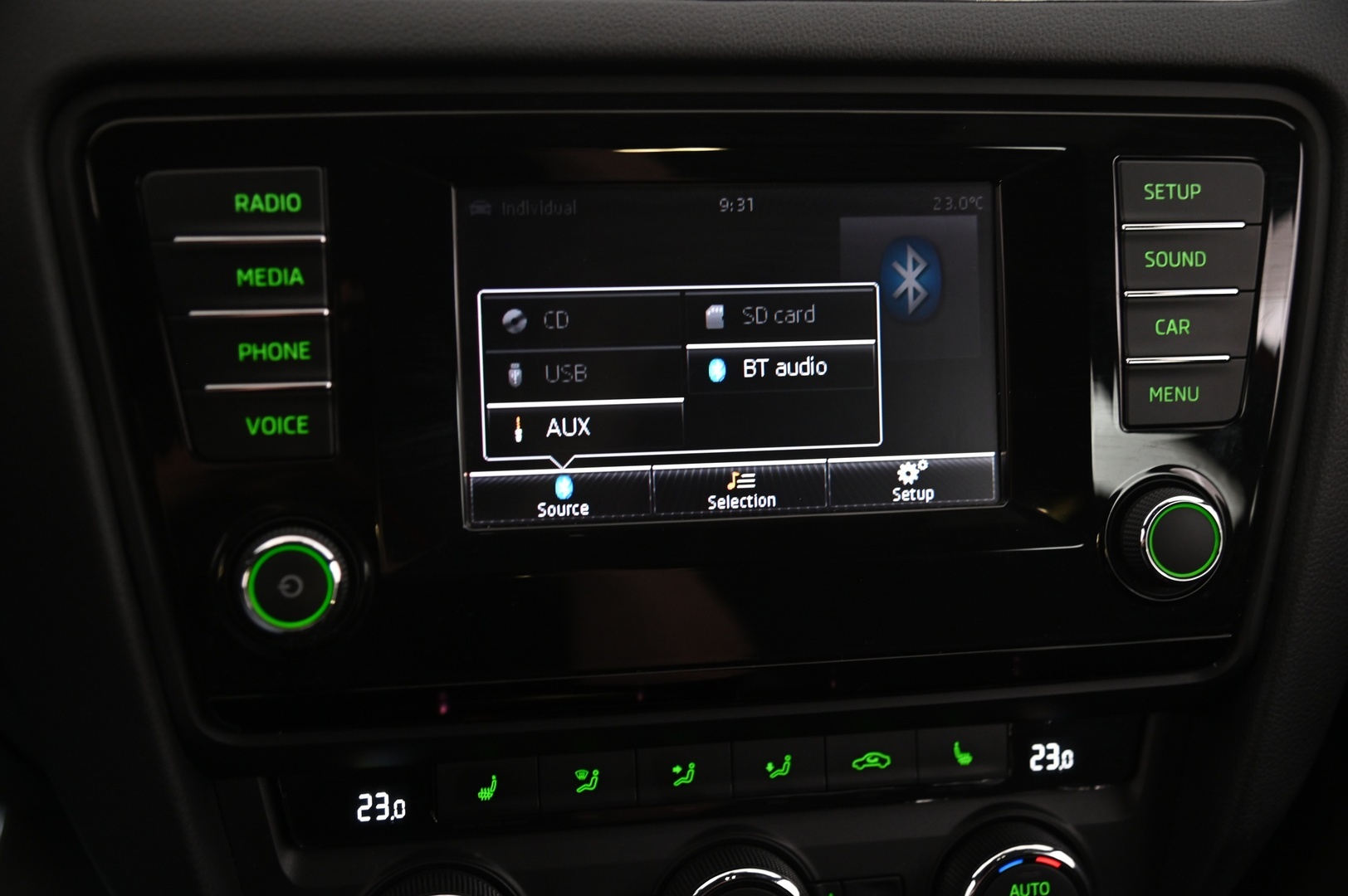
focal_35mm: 46
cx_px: 674
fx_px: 1721
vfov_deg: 29.2
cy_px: 448
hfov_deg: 42.8
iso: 2000
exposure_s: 1/15
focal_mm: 46
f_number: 4
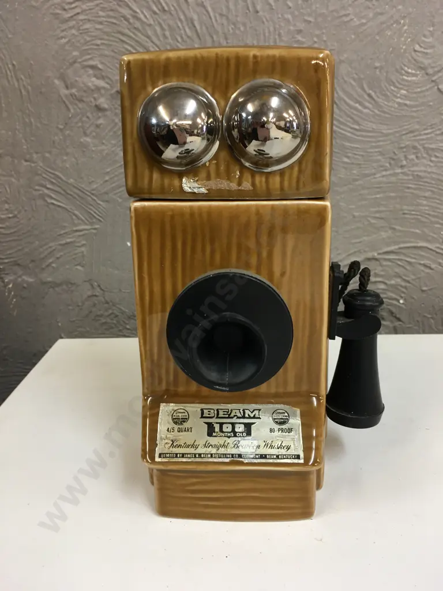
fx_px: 495
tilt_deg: -16.7
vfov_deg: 61.7
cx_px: 222
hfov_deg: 48.2
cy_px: 296
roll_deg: +1.0
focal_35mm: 29
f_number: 2.2
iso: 40
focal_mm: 4.15
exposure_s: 1/17
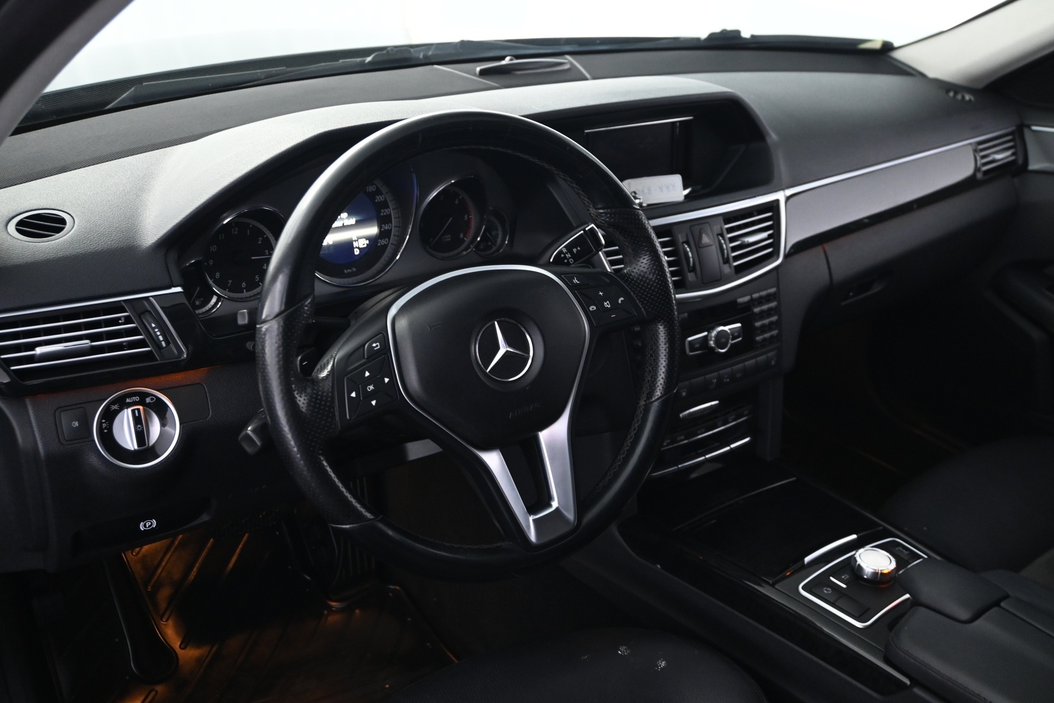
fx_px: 966
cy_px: 352
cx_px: 527
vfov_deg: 40.0
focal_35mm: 33
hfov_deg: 57.2
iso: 1600
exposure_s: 1/10
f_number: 4
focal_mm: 22
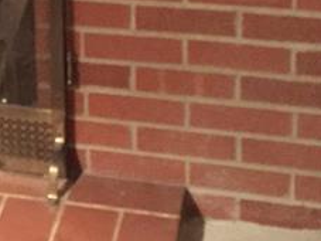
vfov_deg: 10.7
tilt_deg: -15.7
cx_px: -92
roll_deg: +2.9
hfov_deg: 14.5
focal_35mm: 131
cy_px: -164
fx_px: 1214
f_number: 2.2
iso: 500
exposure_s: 1/15
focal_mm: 4.15
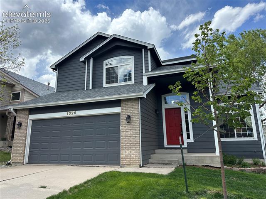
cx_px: 133
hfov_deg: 71.6
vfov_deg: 56.8
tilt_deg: +12.6
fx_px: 184
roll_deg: +0.6
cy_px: 100
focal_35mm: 24
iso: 80
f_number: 1.78
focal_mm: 6.86
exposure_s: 1/2882
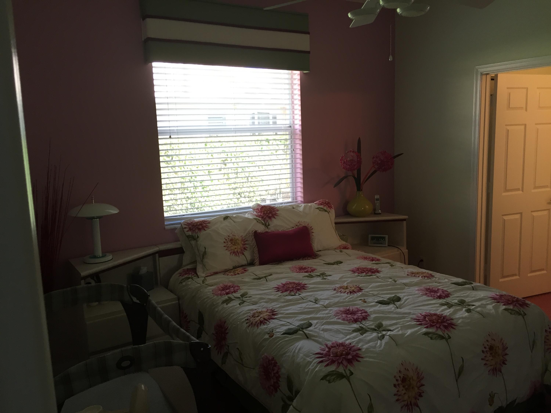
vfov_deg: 48.2
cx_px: 276
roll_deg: +1.0
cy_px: 206
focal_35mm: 29
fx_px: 462
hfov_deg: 61.7
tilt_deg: -8.5
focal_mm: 4.15
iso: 32
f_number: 2.2
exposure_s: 1/30
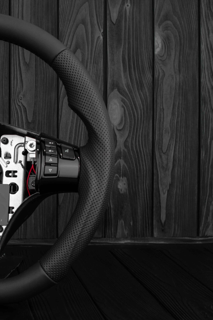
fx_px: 708
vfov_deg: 25.4
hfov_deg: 16.6
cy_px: 160
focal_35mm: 80
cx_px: -21
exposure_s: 1/125
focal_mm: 35
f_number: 6.3
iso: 500
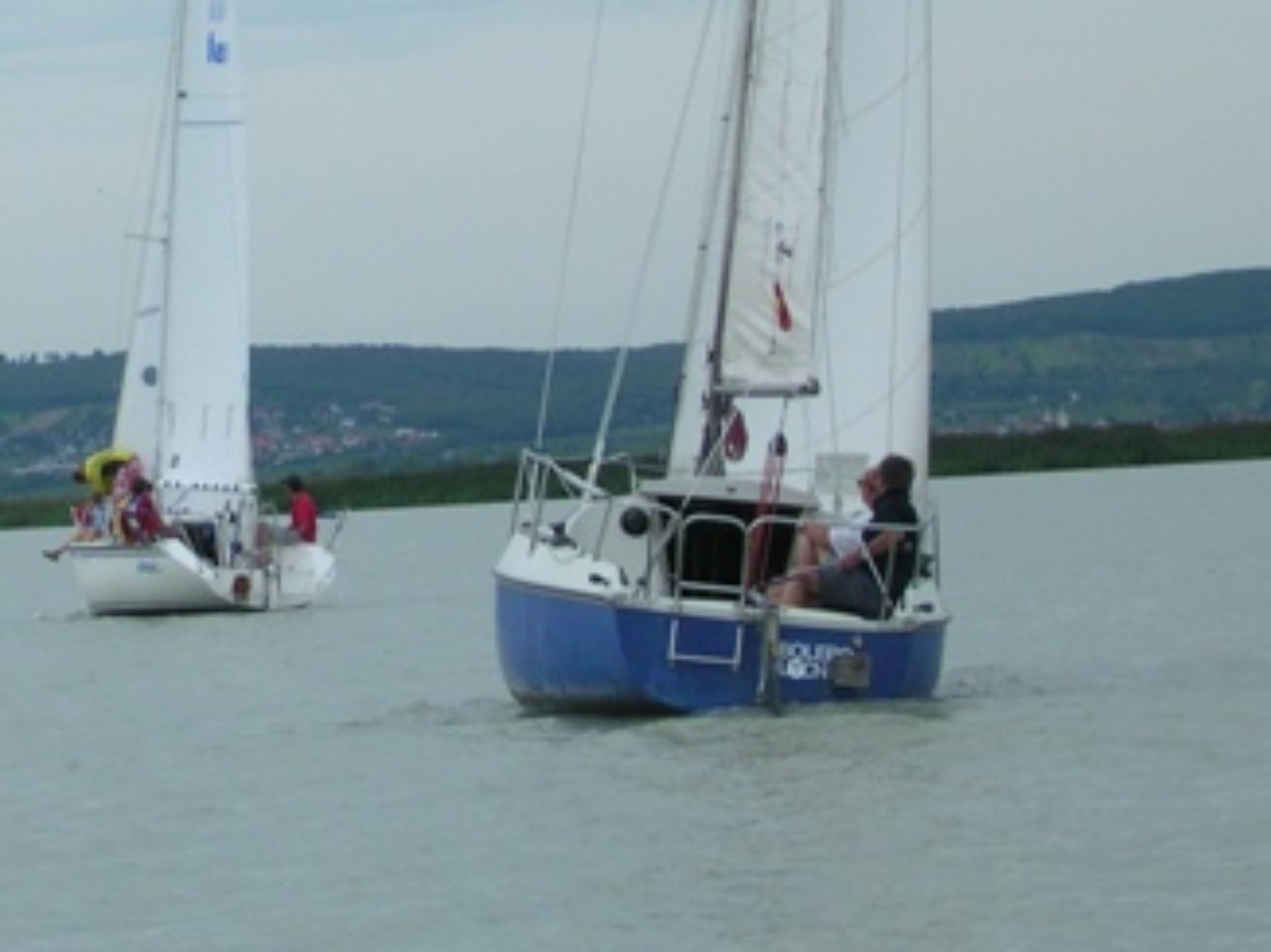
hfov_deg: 9.1
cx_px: 160
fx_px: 7998
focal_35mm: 218
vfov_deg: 6.8
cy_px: 140
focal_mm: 16.8
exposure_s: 1/349
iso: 100
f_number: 4.8
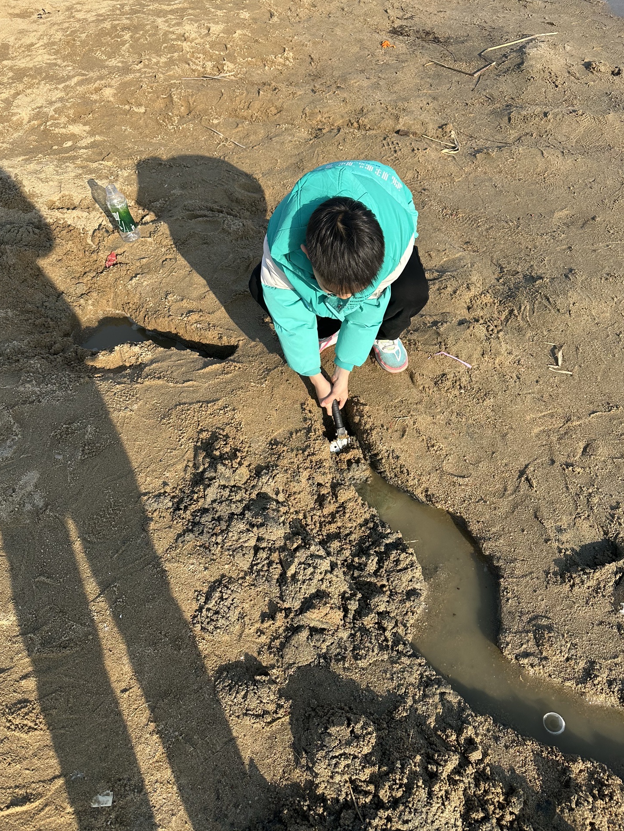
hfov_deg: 54.9
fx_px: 601
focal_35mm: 25
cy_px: 425
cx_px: 309
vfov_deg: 69.4
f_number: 1.78
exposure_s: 1/2155
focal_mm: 6.86
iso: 80
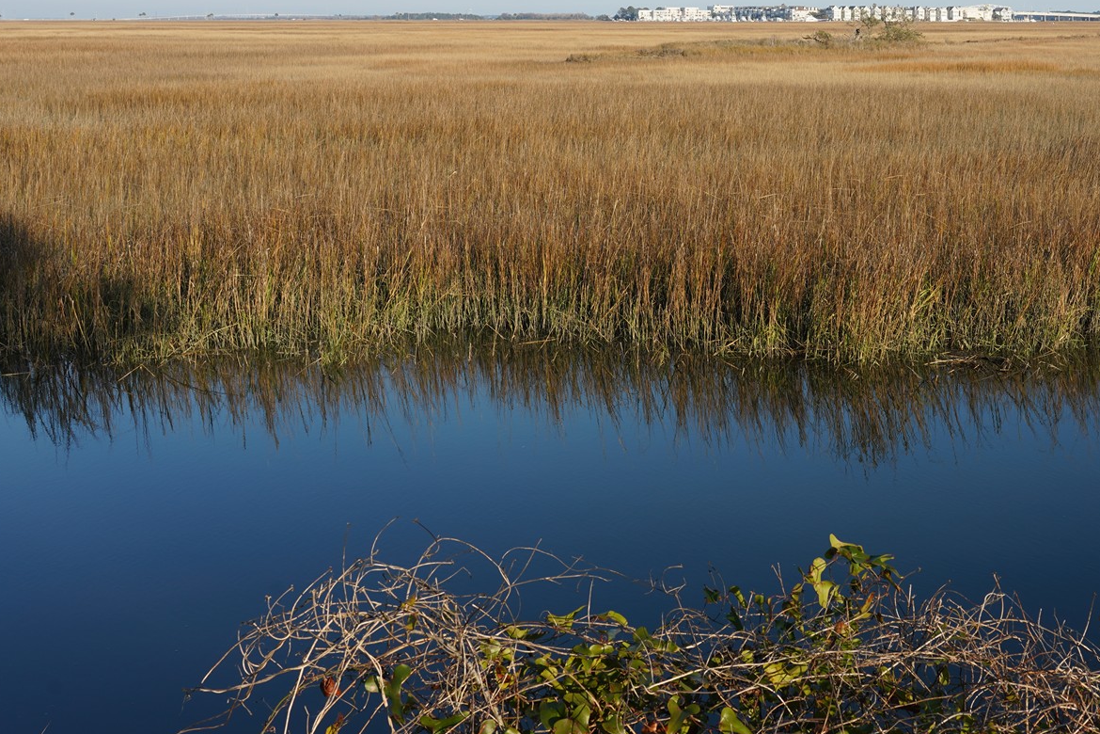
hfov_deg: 36.7
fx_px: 1619
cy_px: 270
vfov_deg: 25.4
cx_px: 821
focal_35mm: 53
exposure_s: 1/100
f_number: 11
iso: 100
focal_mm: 31
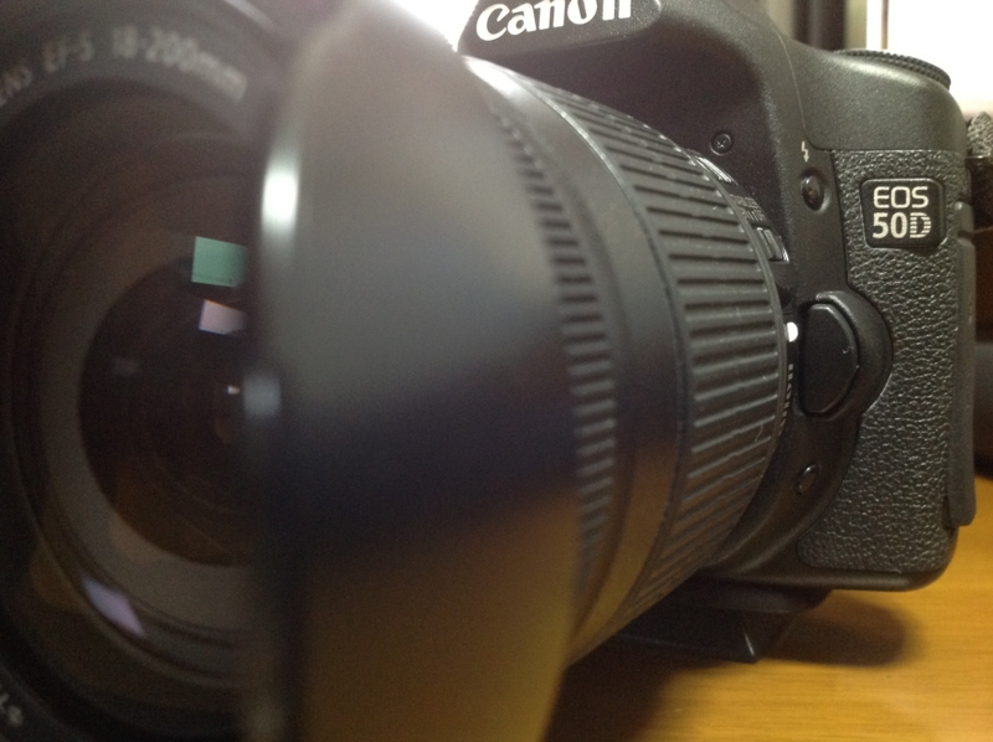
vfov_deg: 40.6
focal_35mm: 35
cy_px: 371
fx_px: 1003
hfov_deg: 52.7
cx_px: 496
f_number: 2.4
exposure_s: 1/15
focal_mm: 4.28
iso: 320
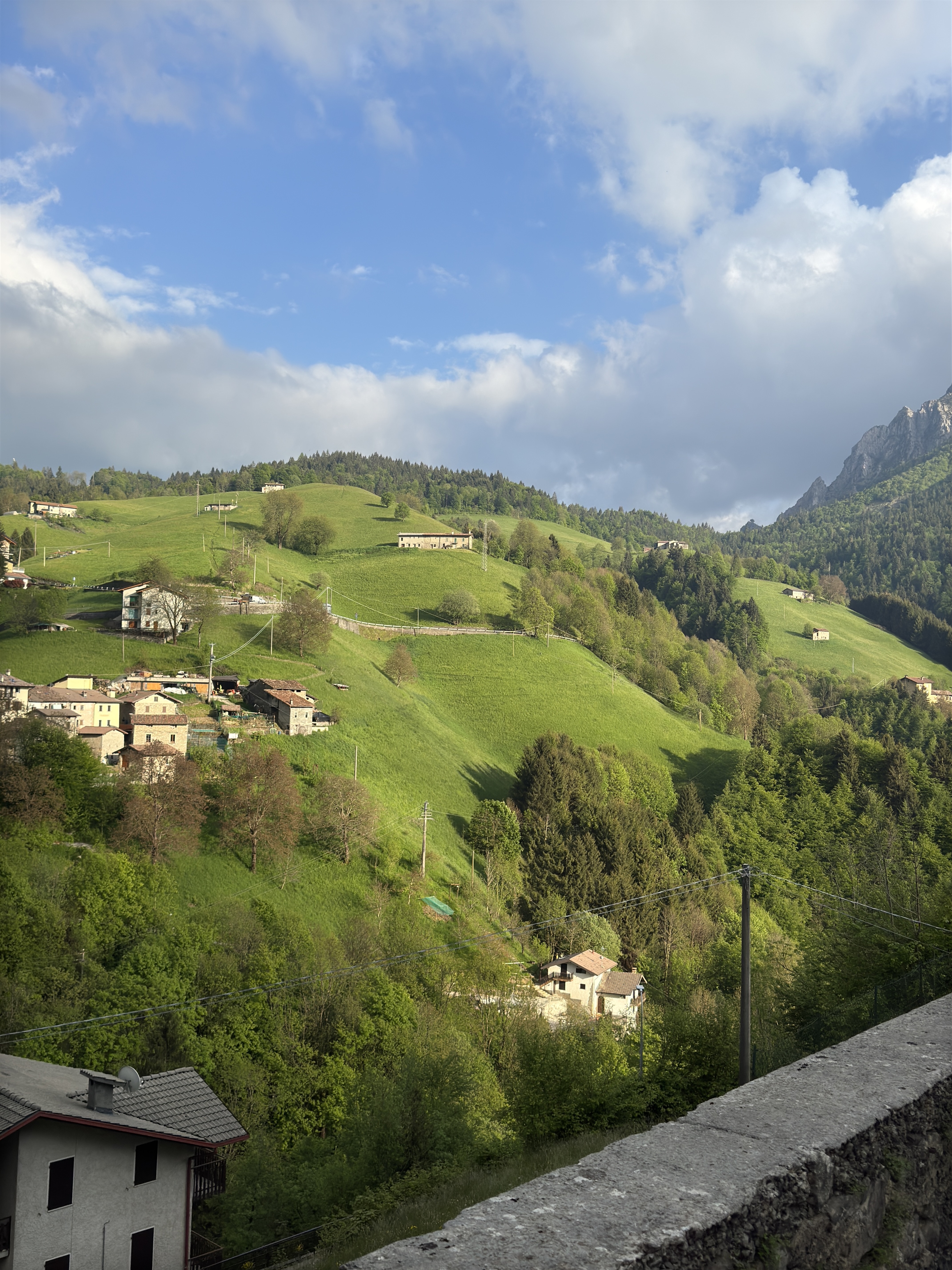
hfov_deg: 40.7
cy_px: 635
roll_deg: -1.9
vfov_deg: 52.6
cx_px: 476
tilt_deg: +3.4
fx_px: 1283
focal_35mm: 35
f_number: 1.78
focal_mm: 6.76
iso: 100
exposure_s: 1/4854
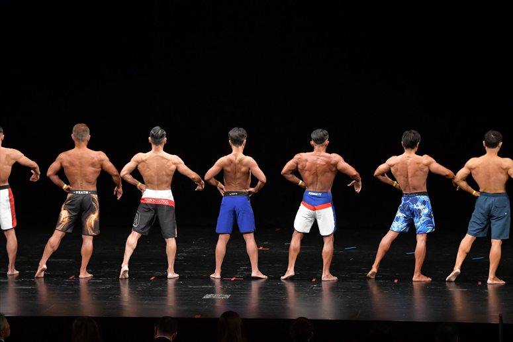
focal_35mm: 147
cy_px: 171
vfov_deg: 9.3
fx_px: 2094
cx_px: 256
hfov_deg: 14.0
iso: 3200
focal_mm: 98
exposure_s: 1/400
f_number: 5.6
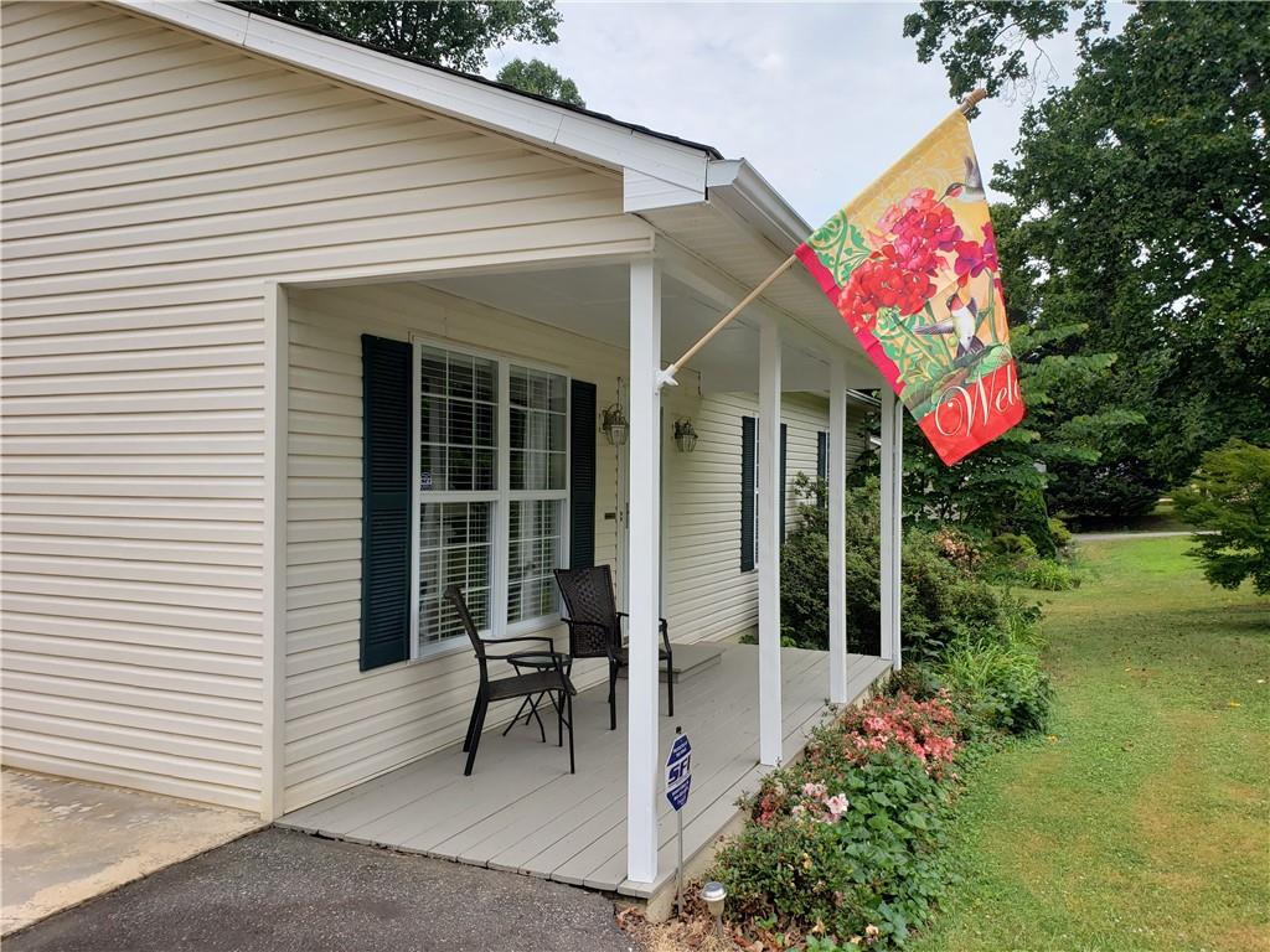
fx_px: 954
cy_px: 476
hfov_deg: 67.3
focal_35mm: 26
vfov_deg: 53.1
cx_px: 635
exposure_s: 1/992
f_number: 2.4
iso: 50
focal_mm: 4.3
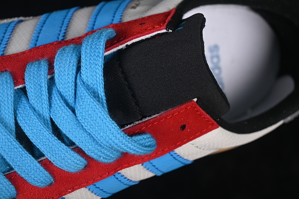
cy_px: 97
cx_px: 137
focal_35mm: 82
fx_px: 681
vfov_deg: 16.7
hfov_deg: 24.8
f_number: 7.1
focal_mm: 50
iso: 160
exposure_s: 1/60
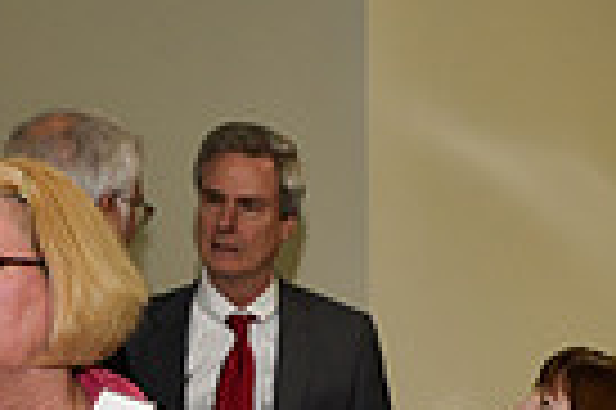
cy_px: 791
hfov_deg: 12.7
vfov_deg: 8.1
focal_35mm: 161
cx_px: 463
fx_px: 2752
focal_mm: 38
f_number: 5
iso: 200
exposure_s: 1/60
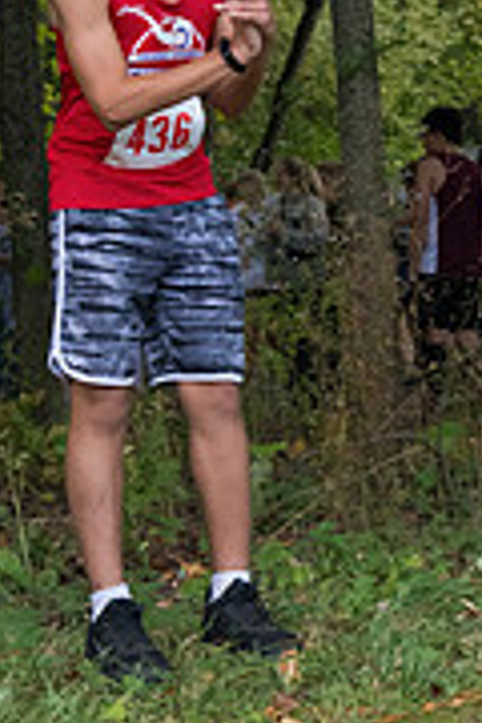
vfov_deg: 13.6
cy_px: 133
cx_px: 588
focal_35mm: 150
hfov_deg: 9.0
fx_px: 3012
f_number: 5.6
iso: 2000
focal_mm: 40
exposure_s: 1/1250
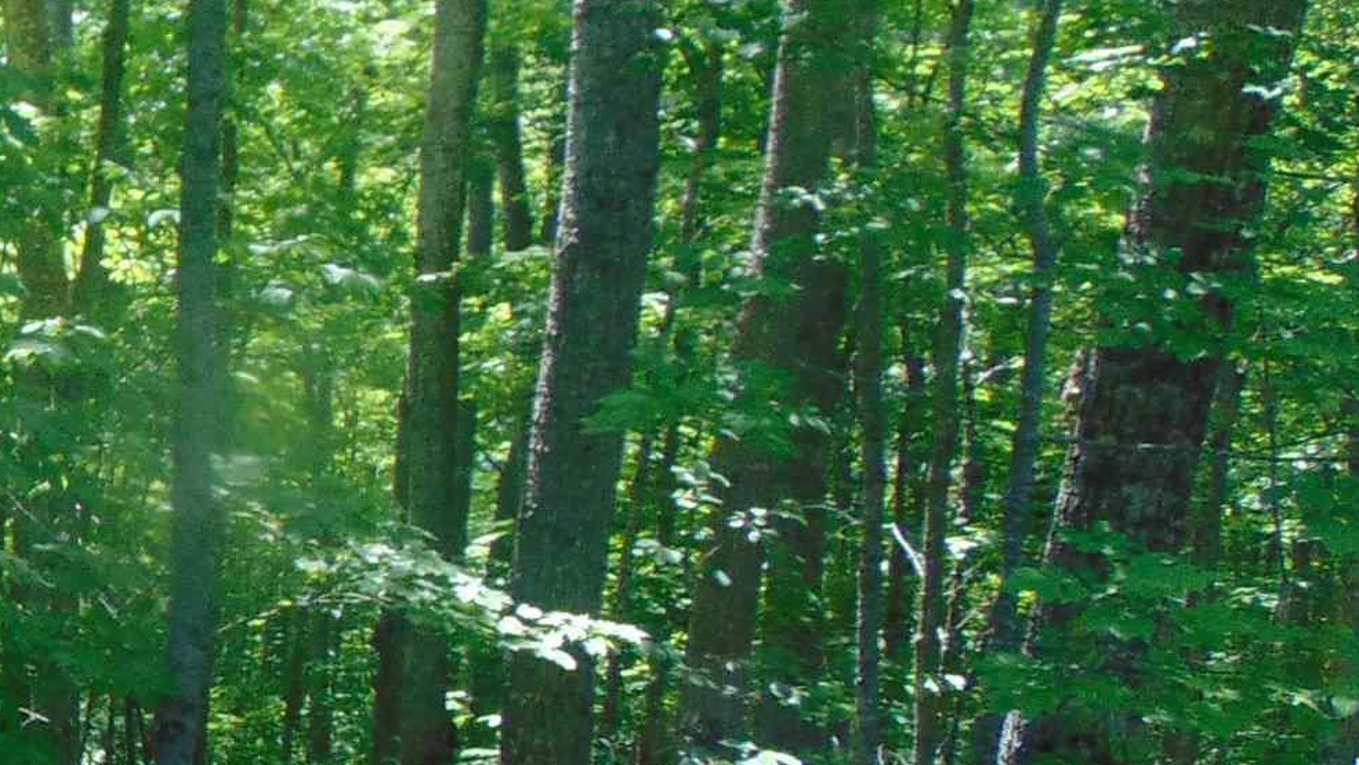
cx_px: -615
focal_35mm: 85
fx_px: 3064
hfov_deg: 21.4
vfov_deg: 14.2
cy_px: 576
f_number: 3
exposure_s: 1/250
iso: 80
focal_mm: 4.5
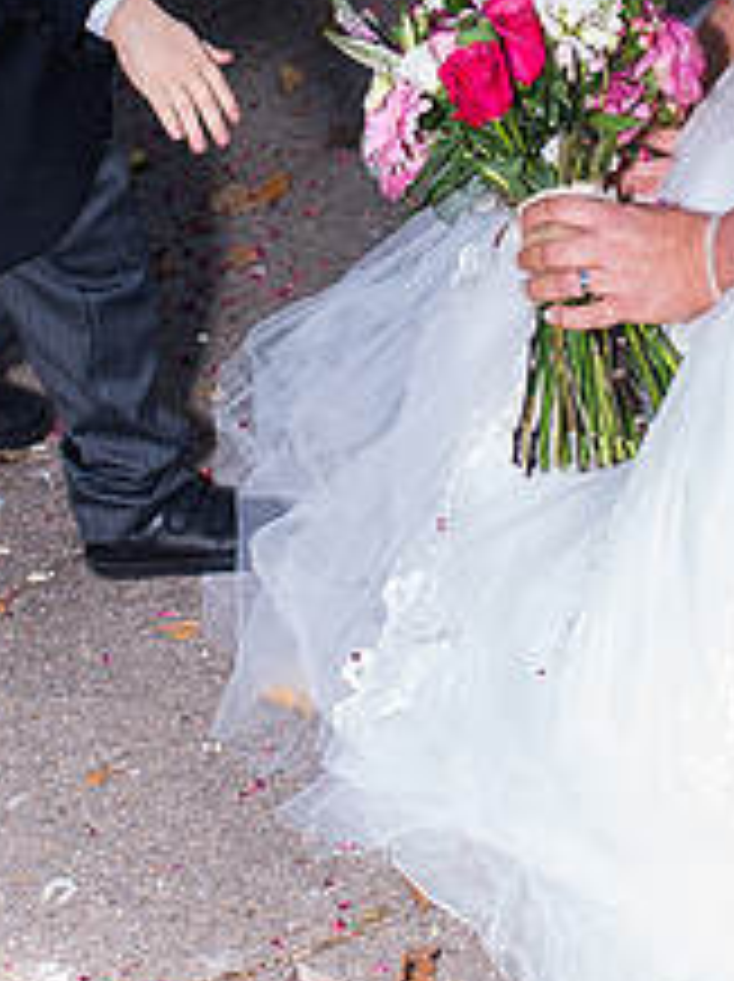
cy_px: -11
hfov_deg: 11.9
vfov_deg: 15.6
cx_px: 410
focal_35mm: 124
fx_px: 3513
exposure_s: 1/1000
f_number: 2.8
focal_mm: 35
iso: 200
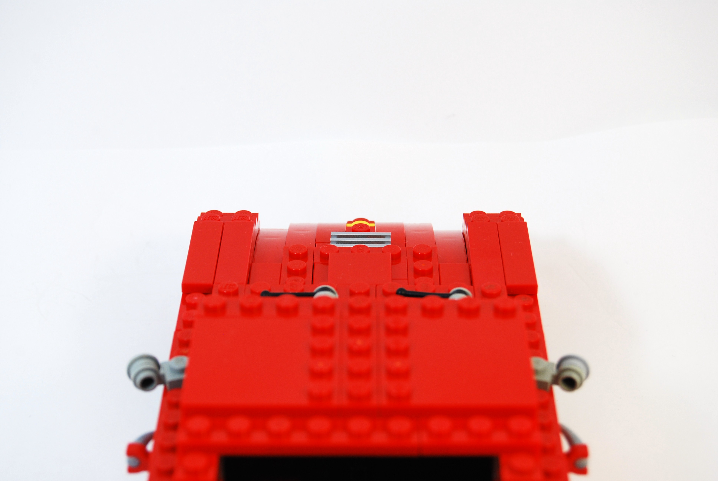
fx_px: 1647
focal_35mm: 82
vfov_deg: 16.6
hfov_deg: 24.6
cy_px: 240
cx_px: 359
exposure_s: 1/60
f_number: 8
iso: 200
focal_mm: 55
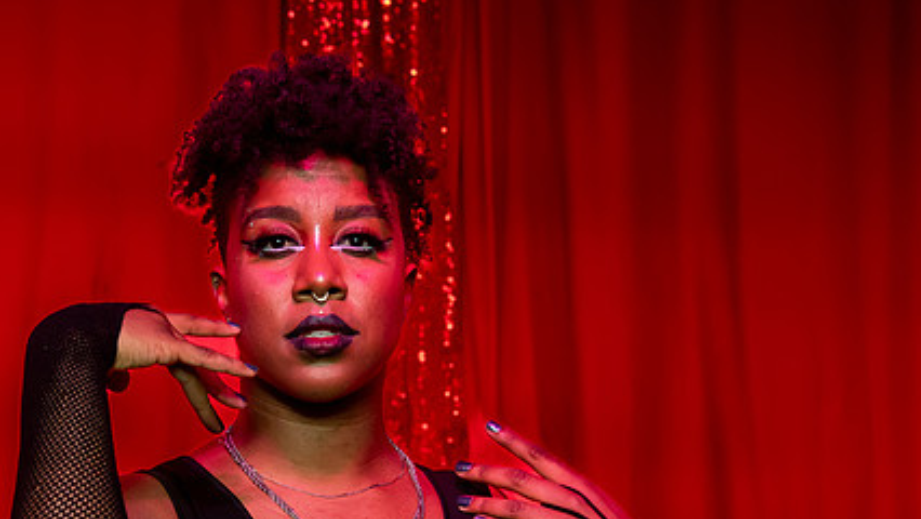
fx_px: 2052
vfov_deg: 14.4
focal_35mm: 84
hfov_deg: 25.2
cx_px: 350
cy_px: 372
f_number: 4.5
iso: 4000
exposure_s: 1/250
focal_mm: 55
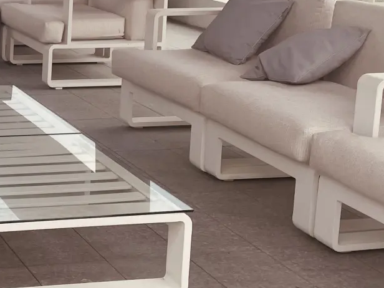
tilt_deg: -8.1
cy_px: 48
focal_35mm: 81
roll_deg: +0.2
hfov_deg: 22.0
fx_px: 899
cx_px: -94
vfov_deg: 18.0
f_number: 1.6
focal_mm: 4.2
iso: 32
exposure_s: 1/2398
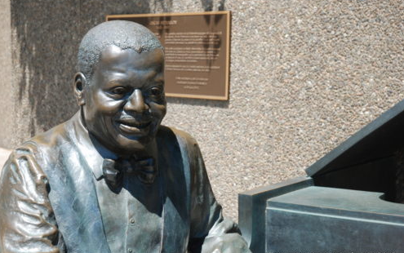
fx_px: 749
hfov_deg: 30.2
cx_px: 202
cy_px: 131
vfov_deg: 19.2
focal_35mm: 68
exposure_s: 1/160
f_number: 6.3
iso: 100
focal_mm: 44
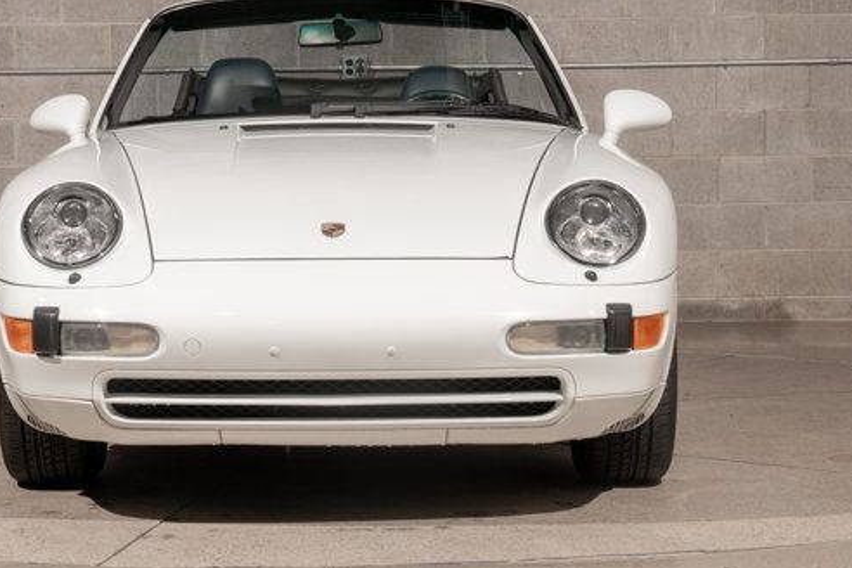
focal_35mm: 104
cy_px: 174
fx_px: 2461
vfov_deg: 13.1
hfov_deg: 19.6
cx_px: 324
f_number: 7.1
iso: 250
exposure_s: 1/60
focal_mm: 50
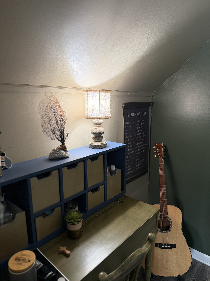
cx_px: 105
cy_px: 140
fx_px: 194
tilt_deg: -11.9
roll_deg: +0.0
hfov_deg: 56.8
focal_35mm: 24
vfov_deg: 71.6
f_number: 1.78
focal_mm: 6.76
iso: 320
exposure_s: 1/60
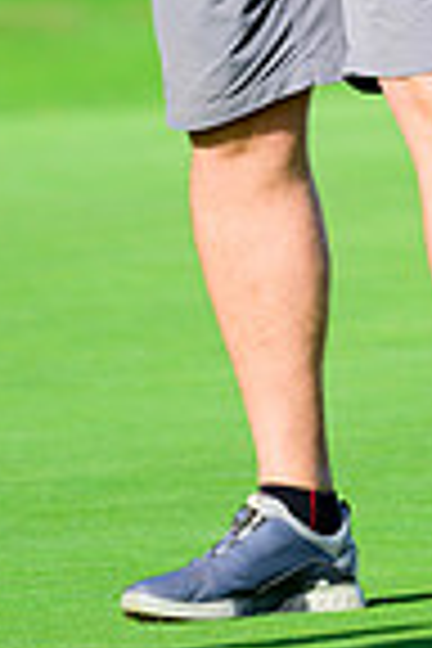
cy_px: -328
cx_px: 423
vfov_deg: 1.9
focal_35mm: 1066
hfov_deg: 1.3
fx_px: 19186
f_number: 5.6
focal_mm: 340
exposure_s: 1/2500
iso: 640
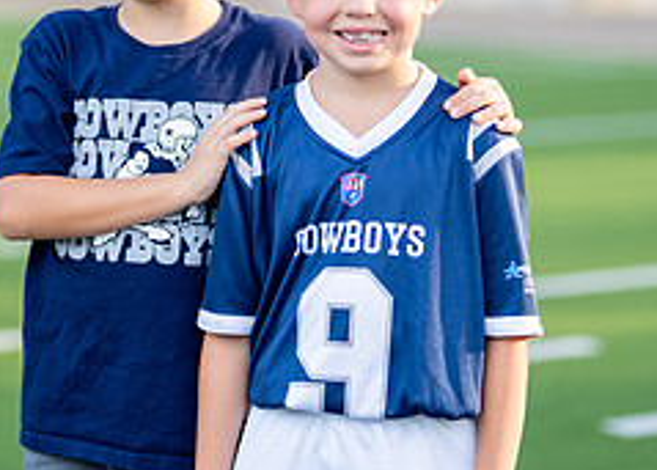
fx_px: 2408
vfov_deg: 11.1
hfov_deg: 15.5
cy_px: 119
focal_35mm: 129
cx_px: 256
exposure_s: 1/1600
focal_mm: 50
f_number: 1.2
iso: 100
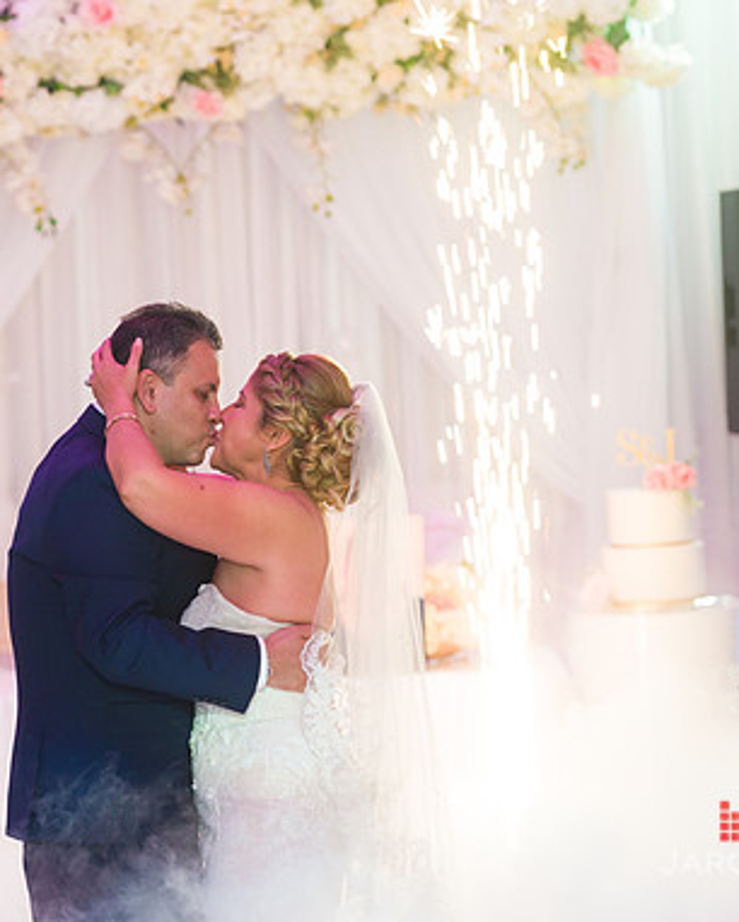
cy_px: 461
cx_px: 191
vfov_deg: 11.7
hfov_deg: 9.4
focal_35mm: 165
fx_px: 4507
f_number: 3.2
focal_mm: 116
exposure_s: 1/200
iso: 1000
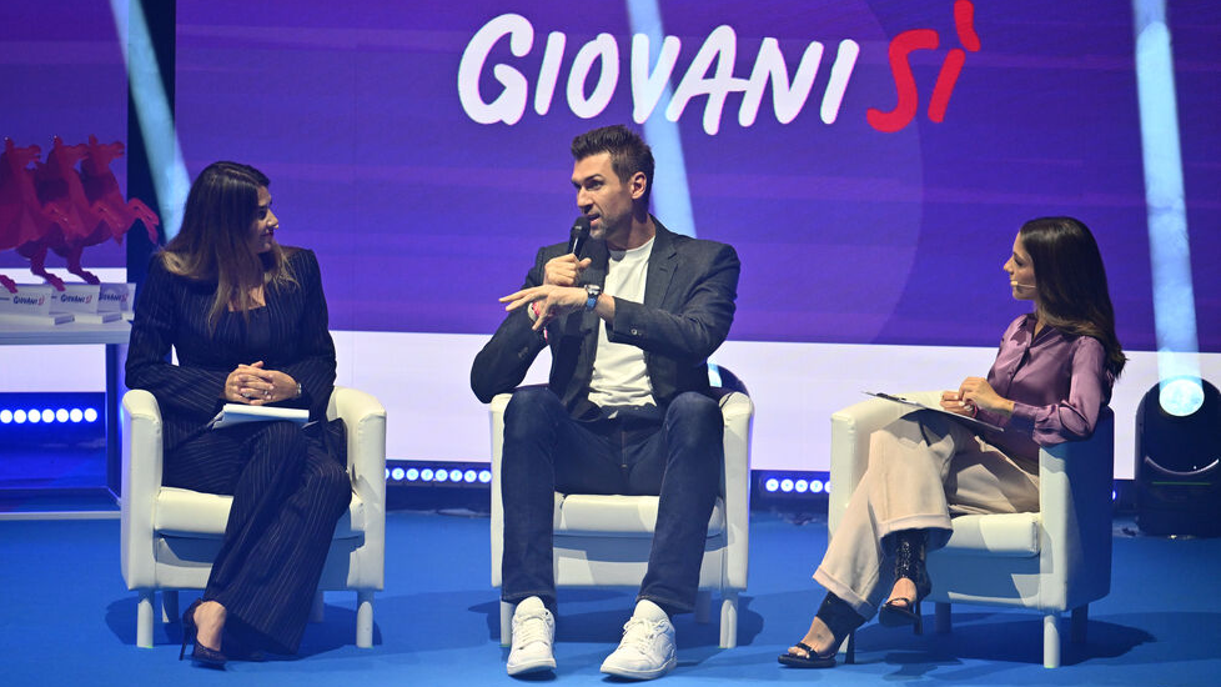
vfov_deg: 2.9
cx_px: 610
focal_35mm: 420
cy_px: 322
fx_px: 13597
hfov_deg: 5.1
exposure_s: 1/500
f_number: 4.5
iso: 2000
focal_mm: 400
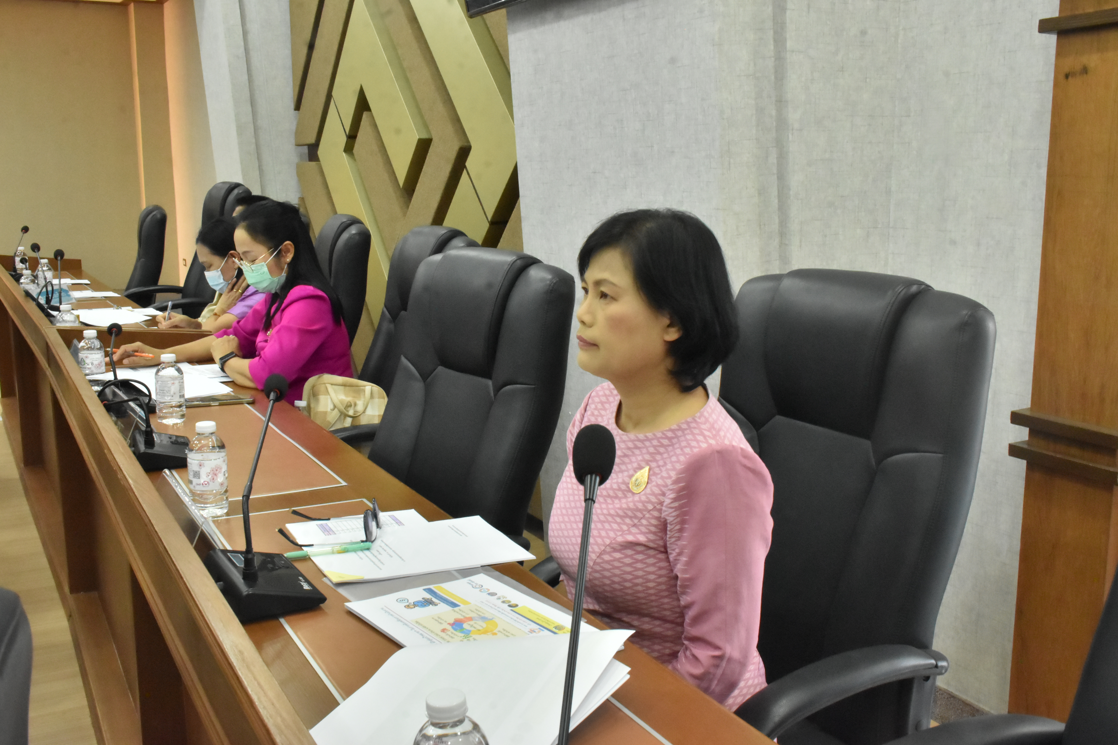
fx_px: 1118
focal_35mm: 36
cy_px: 372
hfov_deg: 53.1
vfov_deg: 36.9
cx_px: 559
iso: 3200
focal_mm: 24
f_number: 20
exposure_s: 1/13
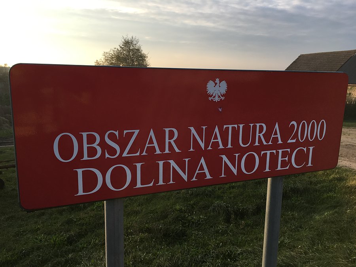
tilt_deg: -11.7
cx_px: 178
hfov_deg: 61.7
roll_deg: -1.1
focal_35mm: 29
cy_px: 134
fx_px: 298
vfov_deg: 48.2
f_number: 2.2
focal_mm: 4.15
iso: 25
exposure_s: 1/422
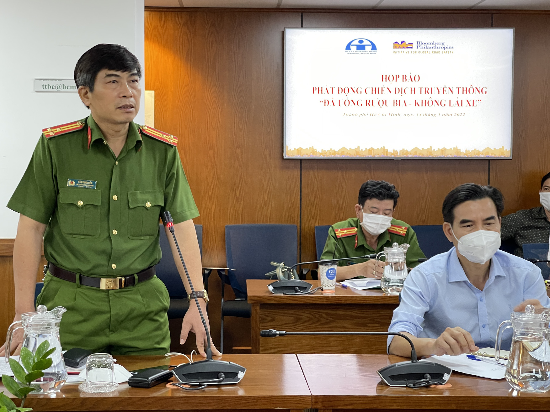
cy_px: 187
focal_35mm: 73
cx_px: 257
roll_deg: -0.2
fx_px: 1160
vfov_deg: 20.2
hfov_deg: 26.7
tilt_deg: -3.3
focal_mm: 7.5
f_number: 2.2
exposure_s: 1/50
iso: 250
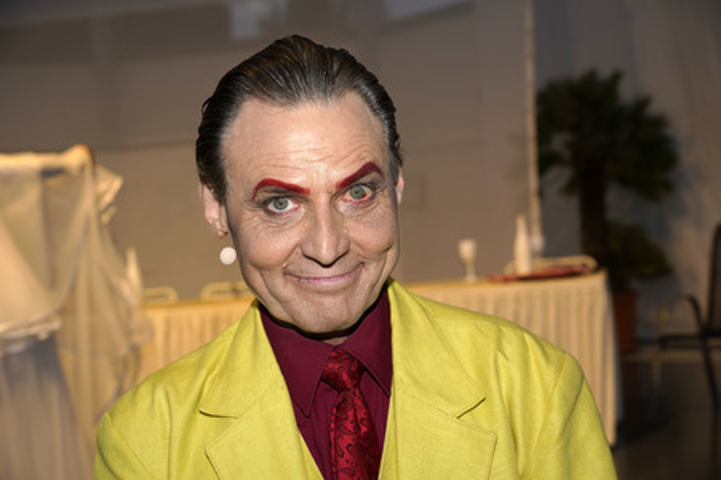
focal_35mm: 62
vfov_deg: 21.9
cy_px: 240
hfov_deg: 32.4
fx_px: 1241
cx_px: 360
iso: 320
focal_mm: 62
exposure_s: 1/60
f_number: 6.3
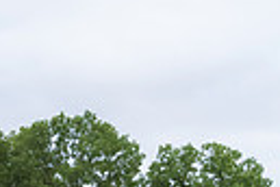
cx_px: 178
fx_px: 1120
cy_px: 397
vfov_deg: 8.9
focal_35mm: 144
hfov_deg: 14.2
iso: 3200
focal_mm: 32
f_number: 6.3
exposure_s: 1/640
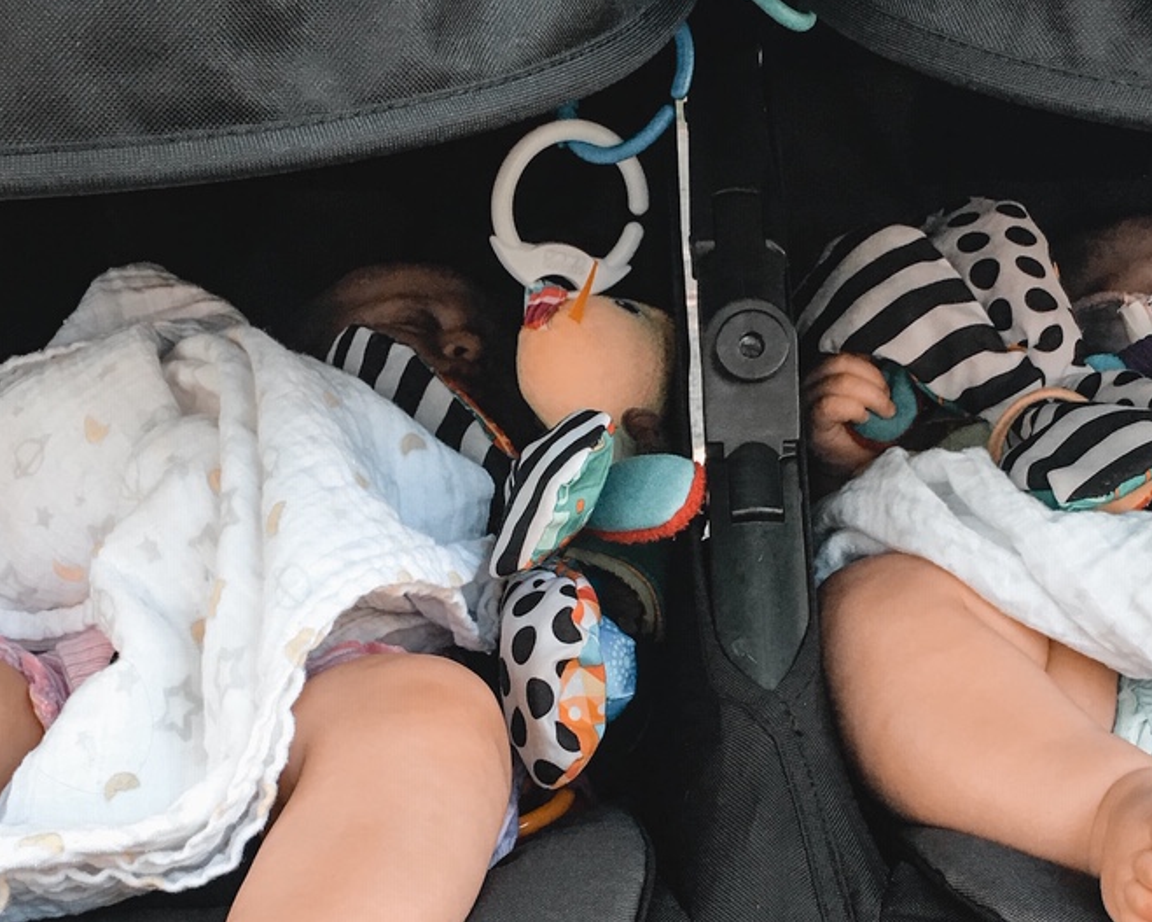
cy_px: 616
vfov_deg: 27.4
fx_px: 1875
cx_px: 668
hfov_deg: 34.1
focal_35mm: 55
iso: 25
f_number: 2.2
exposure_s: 1/30
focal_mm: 4.15
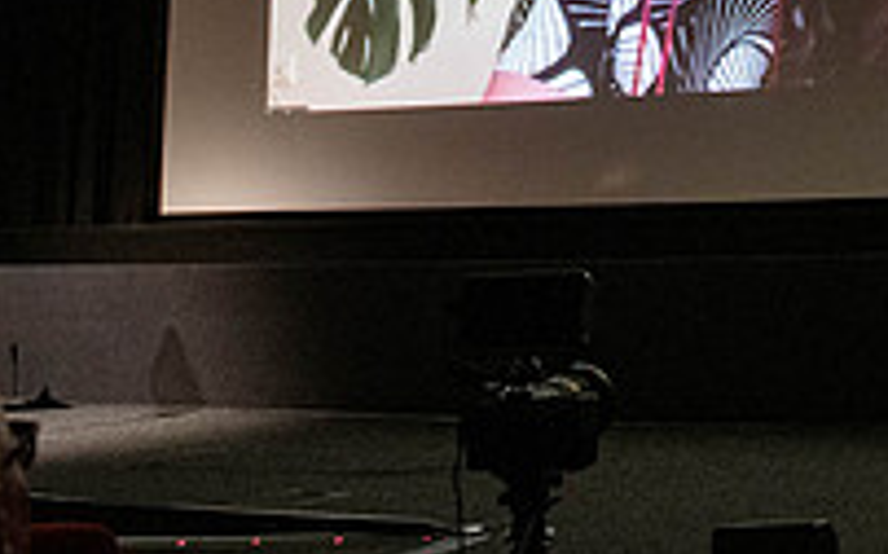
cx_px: 929
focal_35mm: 77
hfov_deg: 25.2
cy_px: -268
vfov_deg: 15.6
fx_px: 1862
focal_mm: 24
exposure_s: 1/125
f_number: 3.2
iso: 2000
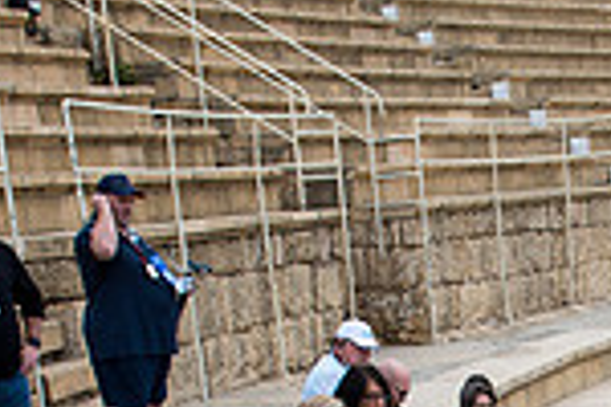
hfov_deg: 20.9
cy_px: 657
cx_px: 668
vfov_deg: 13.6
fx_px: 1578
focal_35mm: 93
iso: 100
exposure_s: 1/400
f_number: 3.5
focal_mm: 24
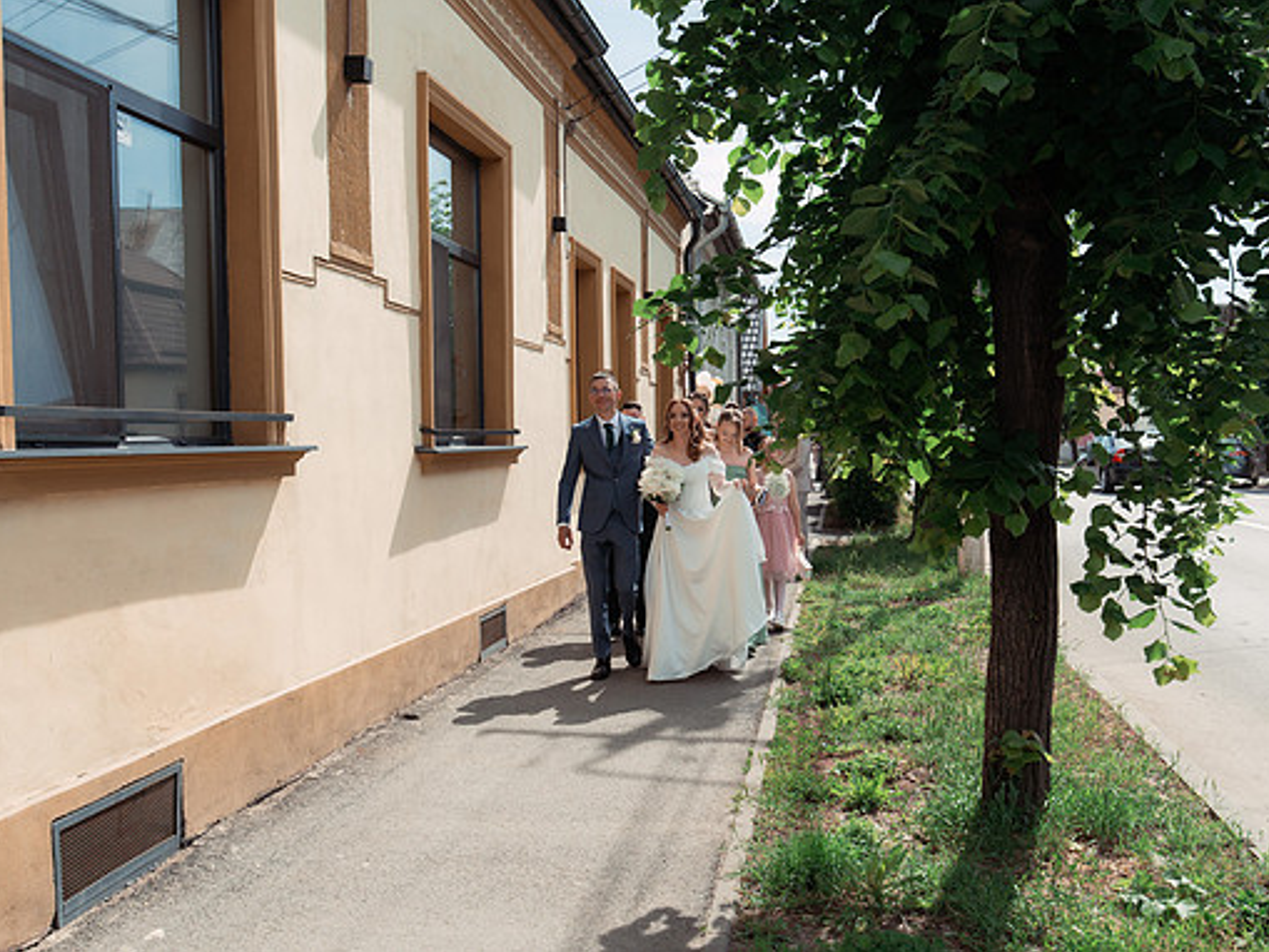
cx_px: 663
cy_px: 492
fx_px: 1283
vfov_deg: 40.7
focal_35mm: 35
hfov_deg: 52.6
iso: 320
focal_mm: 30
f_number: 5.6
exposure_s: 1/1250
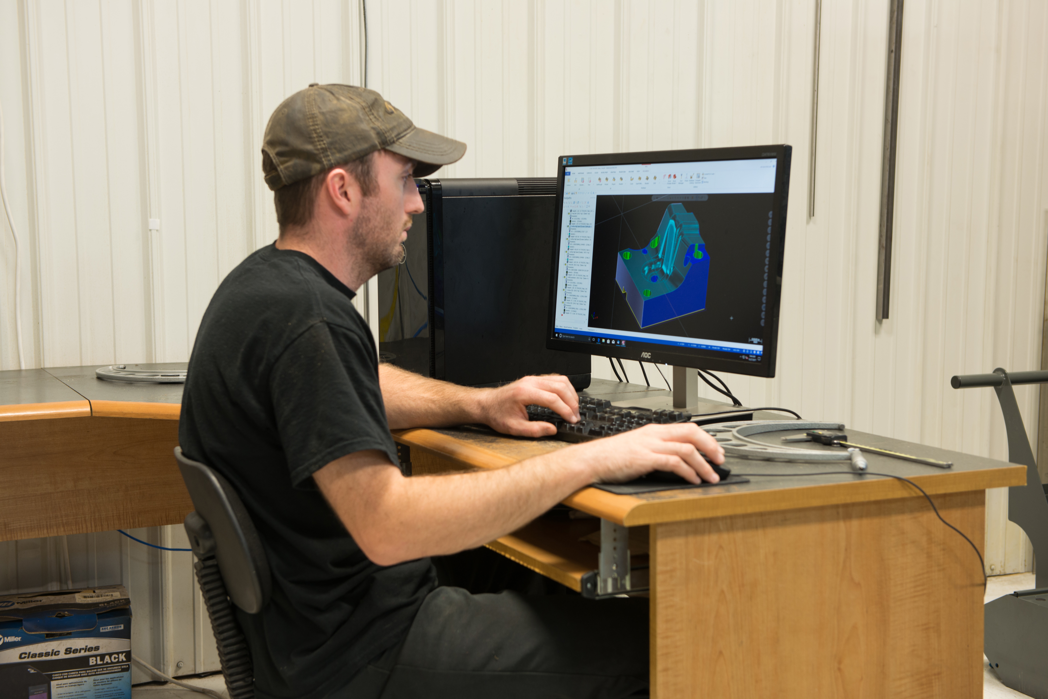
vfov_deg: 26.0
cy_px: 350
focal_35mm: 52
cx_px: 524
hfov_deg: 38.2
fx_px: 1514
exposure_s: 1/25
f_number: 5.6
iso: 400
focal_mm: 52
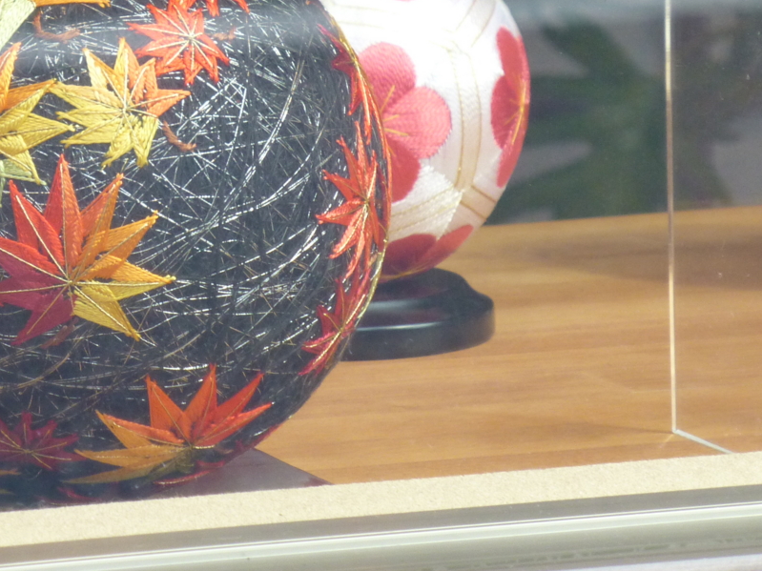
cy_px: 170
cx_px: 90
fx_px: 12744
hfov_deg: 3.4
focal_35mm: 579
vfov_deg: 2.6
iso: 250
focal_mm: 51.5
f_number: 5.9
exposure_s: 1/100
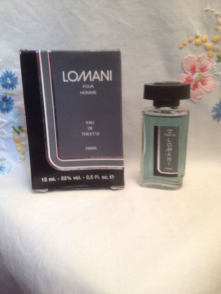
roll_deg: +3.4
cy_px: 147
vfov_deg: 52.6
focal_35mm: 35
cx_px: 110
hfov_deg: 40.7
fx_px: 298
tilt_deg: -18.5
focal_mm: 4.28
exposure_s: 1/20
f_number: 2.4
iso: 160
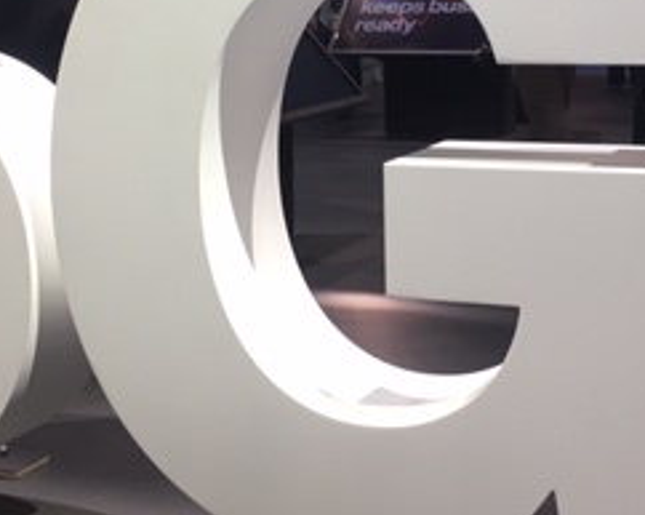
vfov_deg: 20.0
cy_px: 45
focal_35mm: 75
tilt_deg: -3.8
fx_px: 1430
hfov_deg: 25.4
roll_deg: +1.0
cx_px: 362
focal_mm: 4.15
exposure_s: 1/40
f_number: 2.2
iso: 25
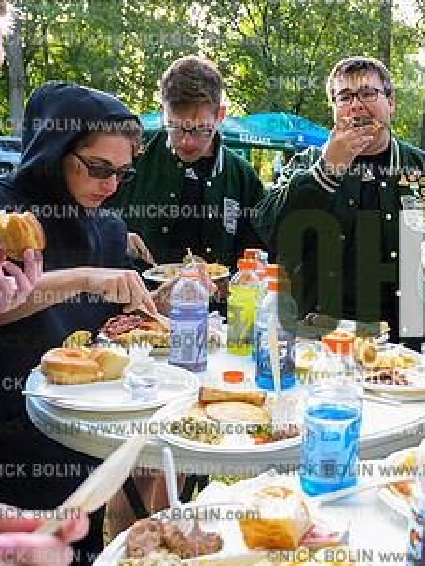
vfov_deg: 42.9
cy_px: 298
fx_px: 720
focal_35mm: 44
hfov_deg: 30.9
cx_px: 408
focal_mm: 24
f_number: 5
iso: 2500
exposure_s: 1/400
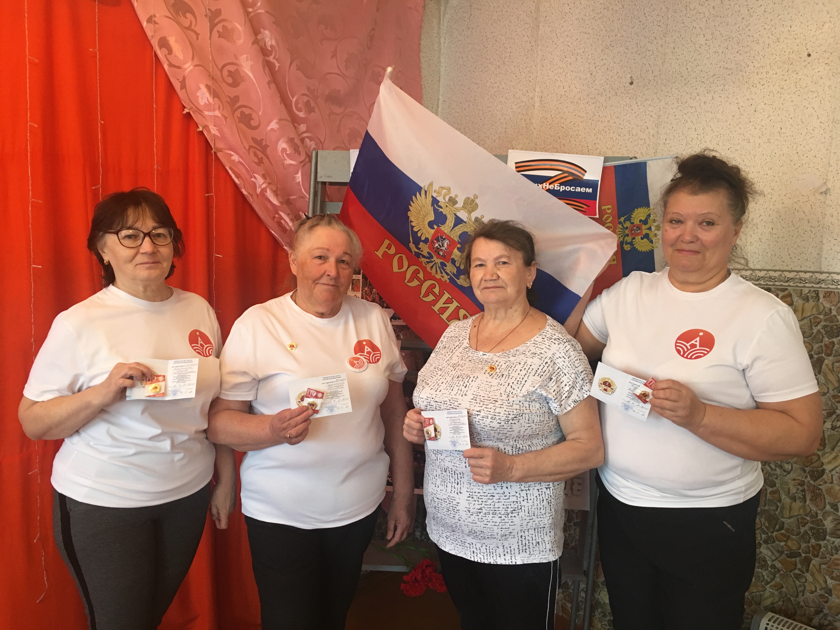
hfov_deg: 61.7
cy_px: 315
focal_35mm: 29
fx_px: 704
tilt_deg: -5.0
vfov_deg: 48.2
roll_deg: -1.2
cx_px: 420
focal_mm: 4.15
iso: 160
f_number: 2.2
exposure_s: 1/33
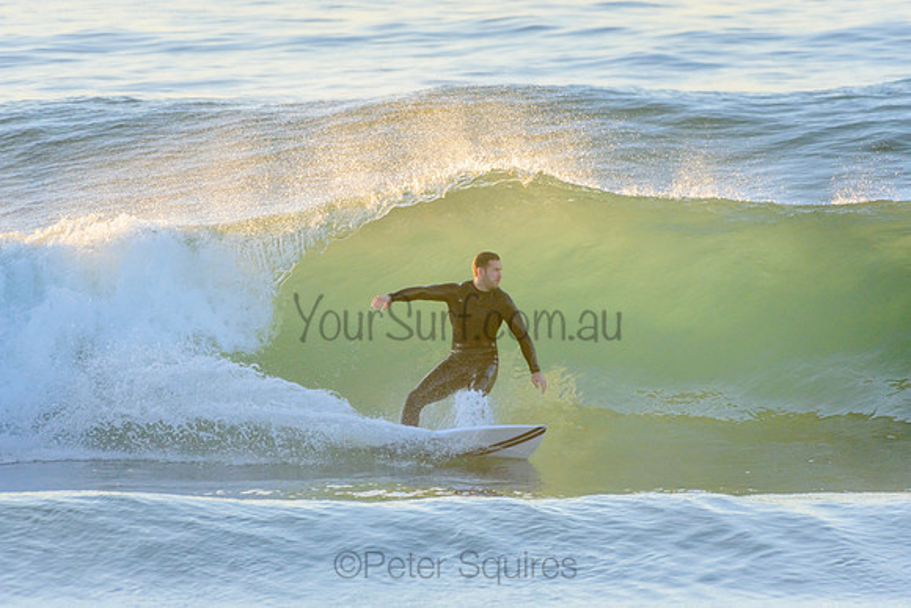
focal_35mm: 750
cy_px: 304
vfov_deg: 1.8
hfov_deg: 2.7
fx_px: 18988
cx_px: 456
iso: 720
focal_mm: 500
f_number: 5.6
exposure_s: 1/1250
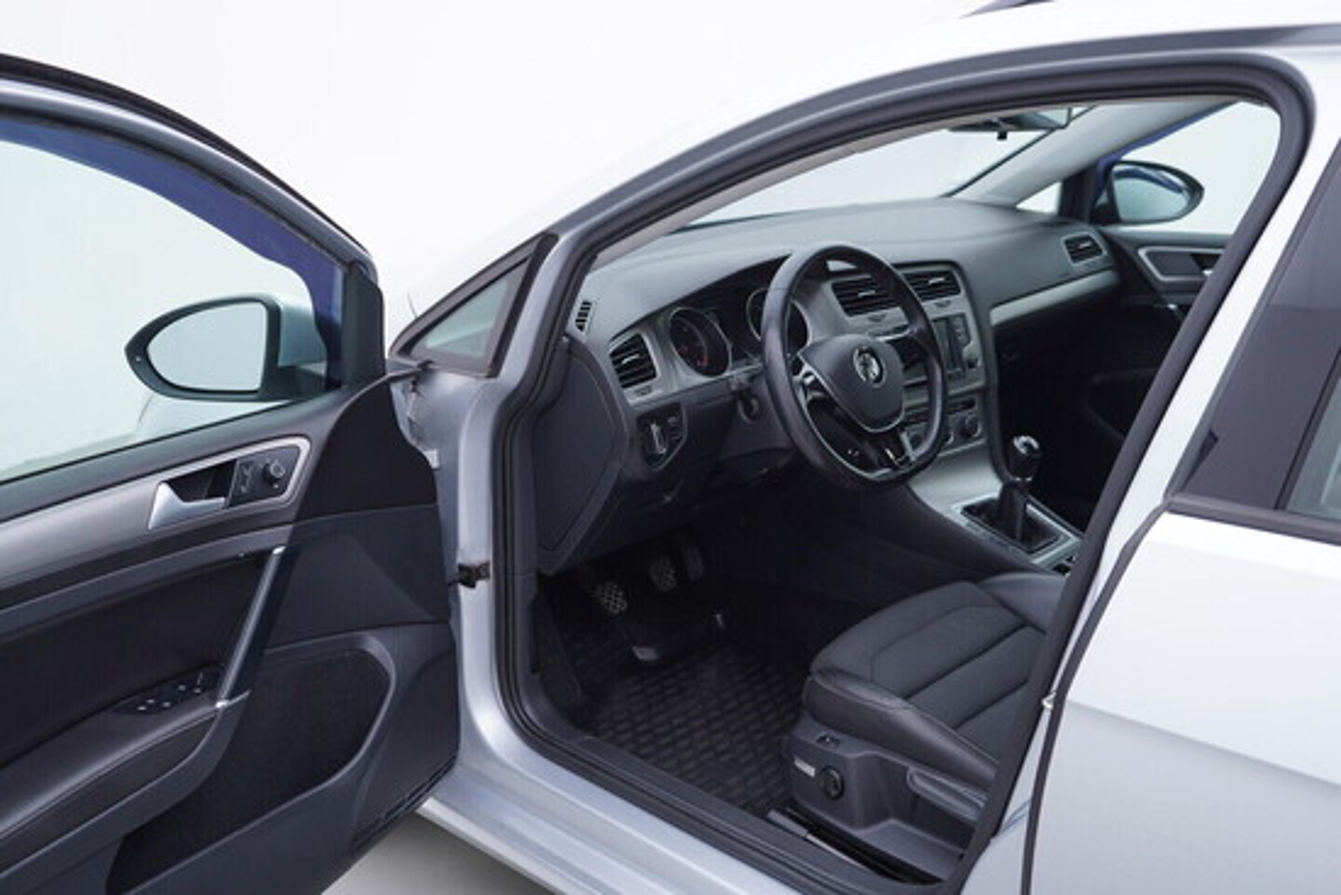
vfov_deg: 36.9
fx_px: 1341
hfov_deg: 53.1
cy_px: 448
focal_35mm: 36
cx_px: 670
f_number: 3.2
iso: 125
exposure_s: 1/50
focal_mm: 24
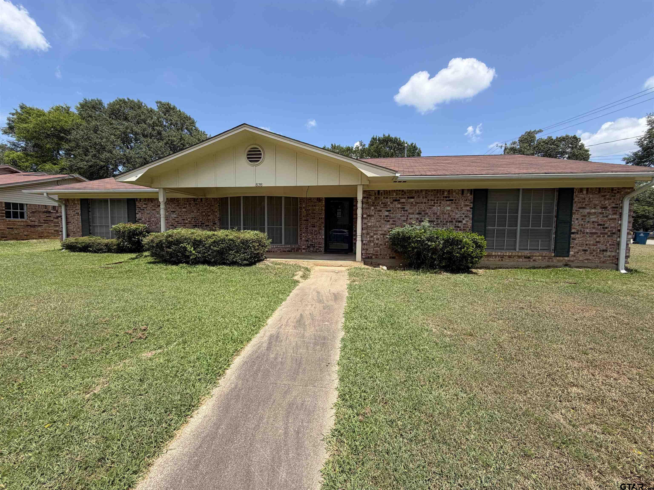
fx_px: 265
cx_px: 327
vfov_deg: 85.7
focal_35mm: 14
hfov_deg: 102.1
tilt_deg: +0.3
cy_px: 245
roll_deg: -0.4
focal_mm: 2.22
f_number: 2.2
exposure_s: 1/770
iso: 32
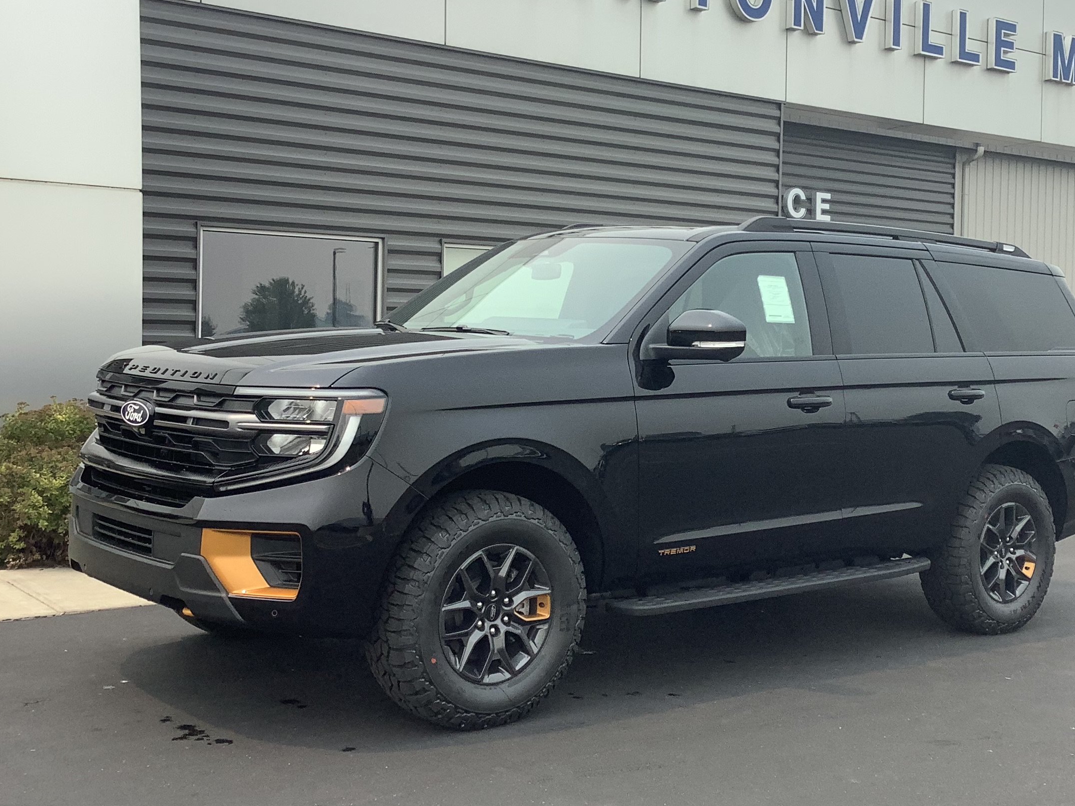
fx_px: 1460
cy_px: 353
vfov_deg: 30.9
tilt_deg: -1.4
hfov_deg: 40.2
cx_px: 648
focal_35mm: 47
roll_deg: -1.1
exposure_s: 1/994
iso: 25
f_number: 2.4
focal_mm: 3.3
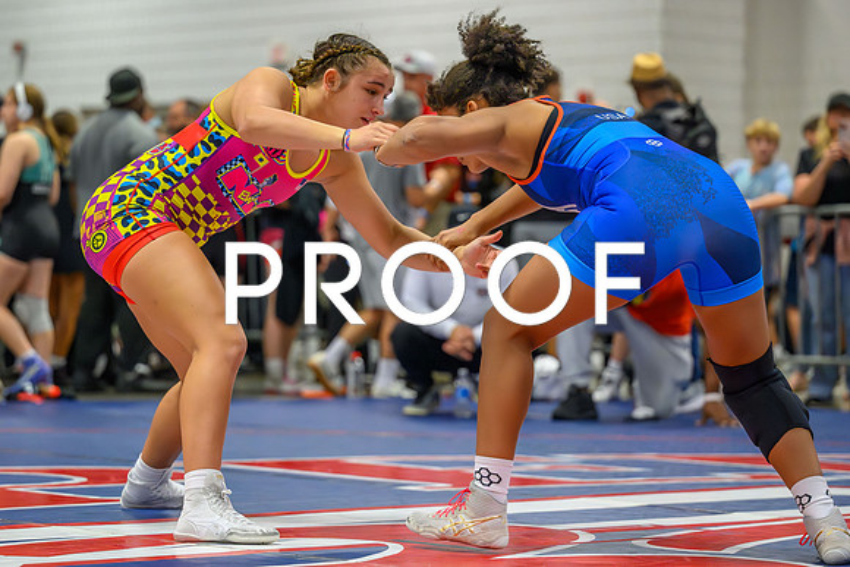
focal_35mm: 124
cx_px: 356
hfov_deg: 16.5
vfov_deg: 11.0
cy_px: 279
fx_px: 2933
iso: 10000
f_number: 2.8
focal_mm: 105
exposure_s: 1/800
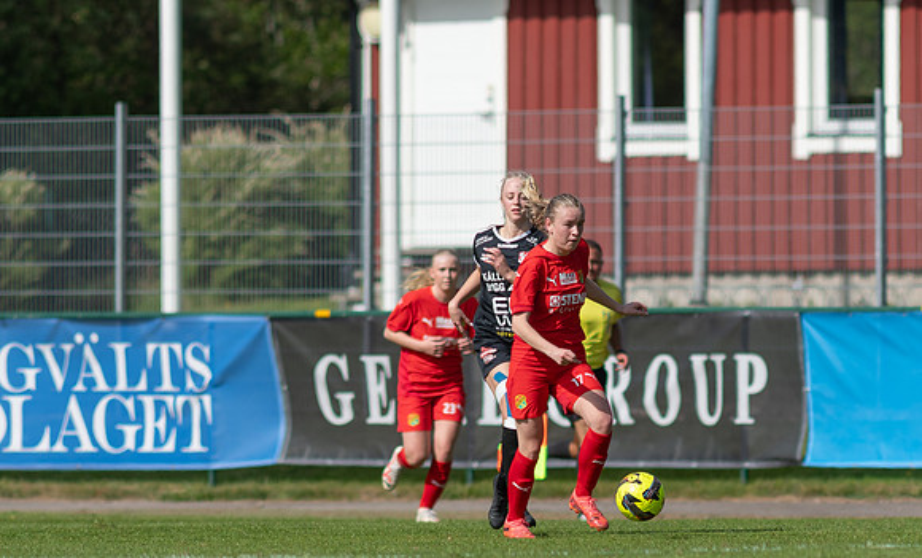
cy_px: 394
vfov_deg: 1.6
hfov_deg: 2.7
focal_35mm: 791
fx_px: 19701
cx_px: 591
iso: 100
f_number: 3.2
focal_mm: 300
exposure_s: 1/2000
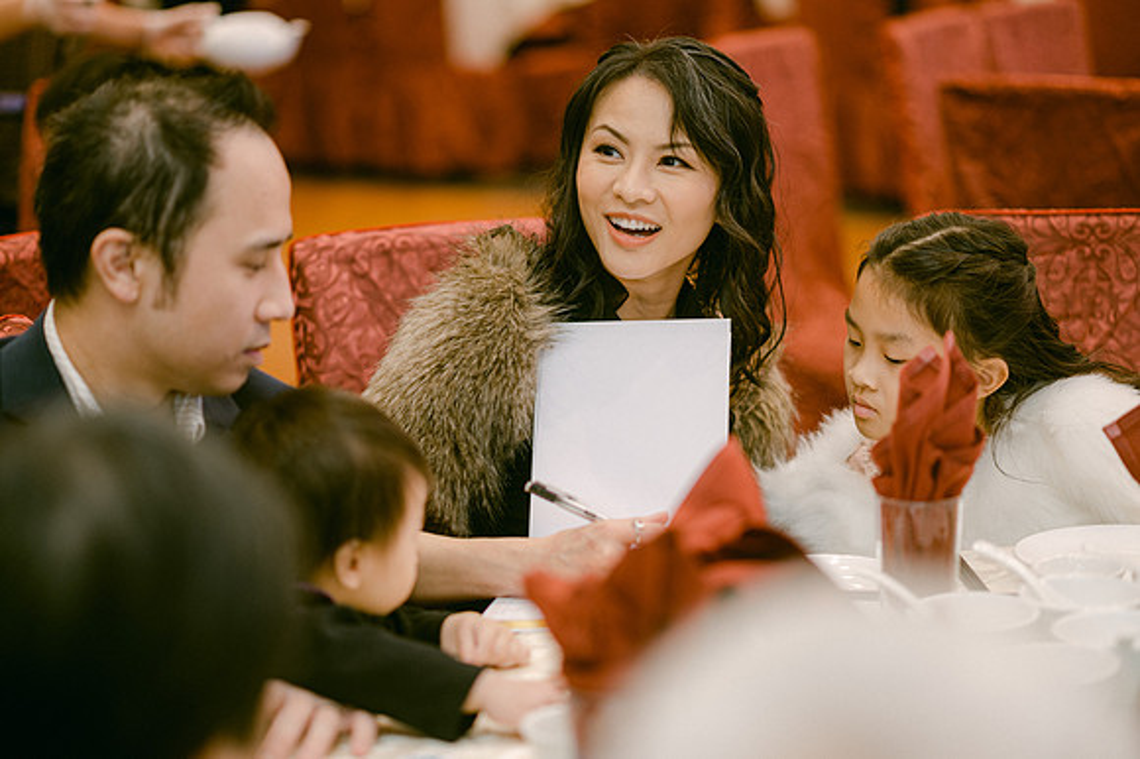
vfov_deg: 16.1
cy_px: 380
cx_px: 570
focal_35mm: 85
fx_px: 2690
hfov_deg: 23.9
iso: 400
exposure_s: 1/125
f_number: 2
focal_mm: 85
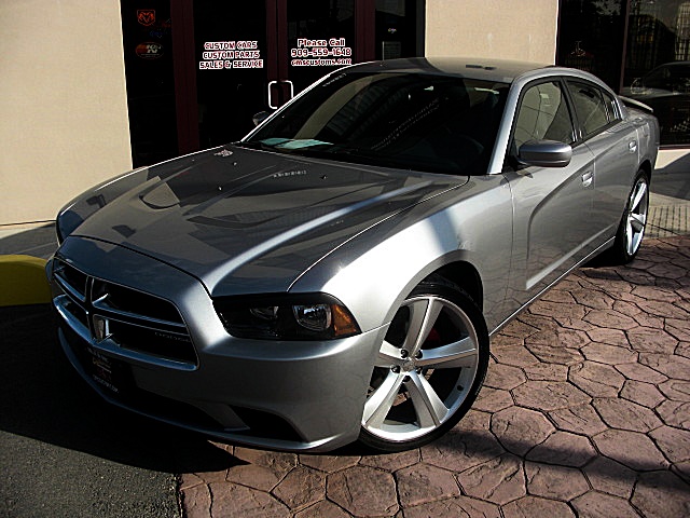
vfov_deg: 39.7
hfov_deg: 51.4
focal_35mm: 36
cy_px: 259
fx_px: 718
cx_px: 345
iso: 50
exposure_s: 1/160
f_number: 7.9
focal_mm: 6.3
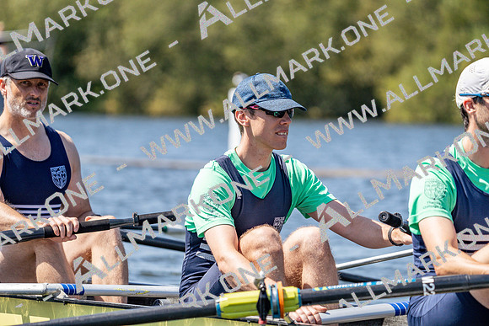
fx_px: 4076
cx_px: 244
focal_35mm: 300
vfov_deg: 4.6
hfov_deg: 6.9
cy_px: 163
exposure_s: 1/2000
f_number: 6.3
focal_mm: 300
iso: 400
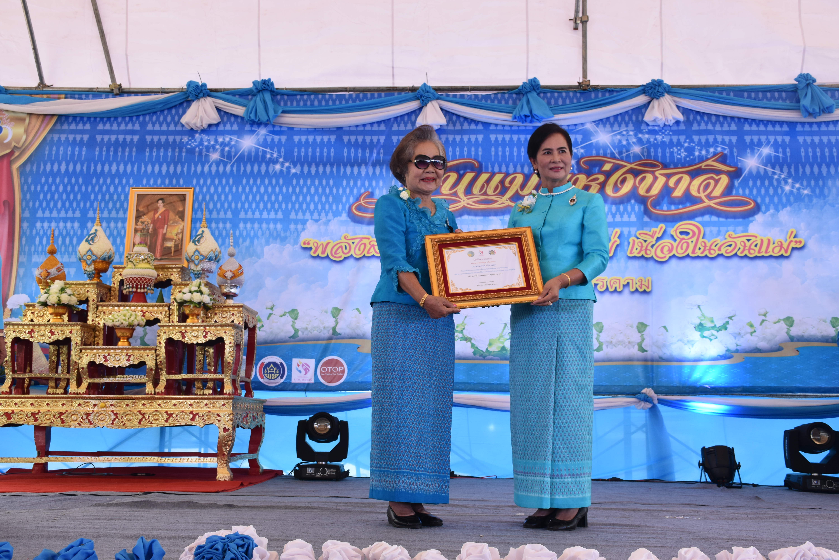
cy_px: 280
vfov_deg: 33.0
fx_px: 944
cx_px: 420
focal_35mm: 40
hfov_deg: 47.9
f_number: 7.1
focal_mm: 27
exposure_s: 1/200
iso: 400
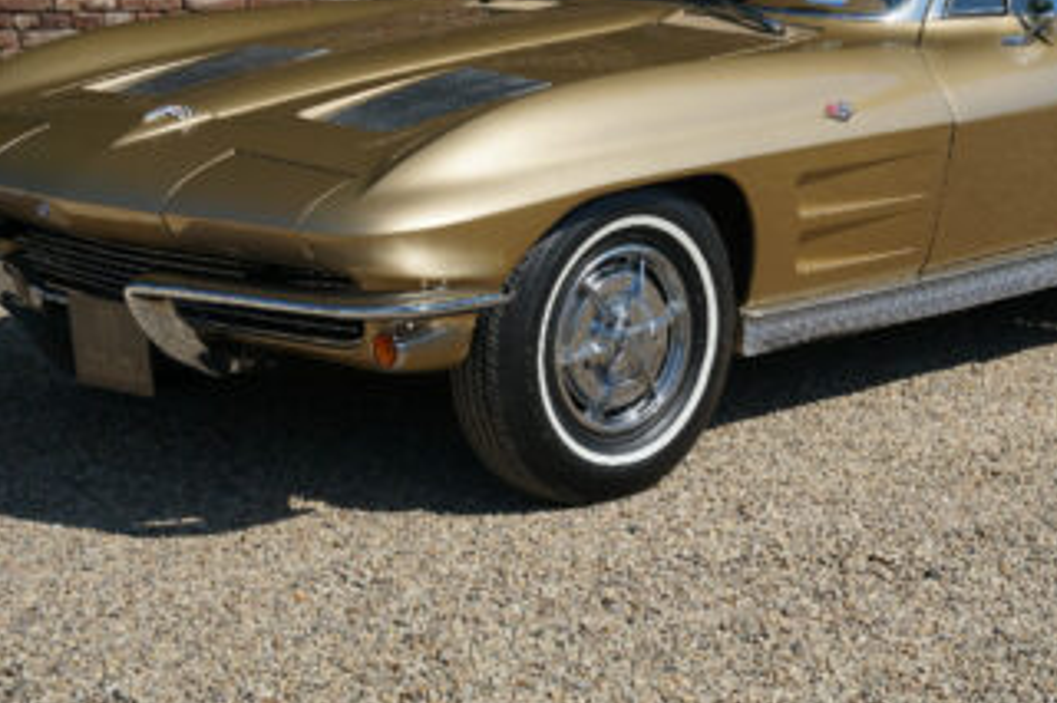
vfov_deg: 12.8
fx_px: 3120
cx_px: 697
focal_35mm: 106
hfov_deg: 19.2
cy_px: 53
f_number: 5.6
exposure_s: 1/400
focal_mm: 56.7
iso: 100
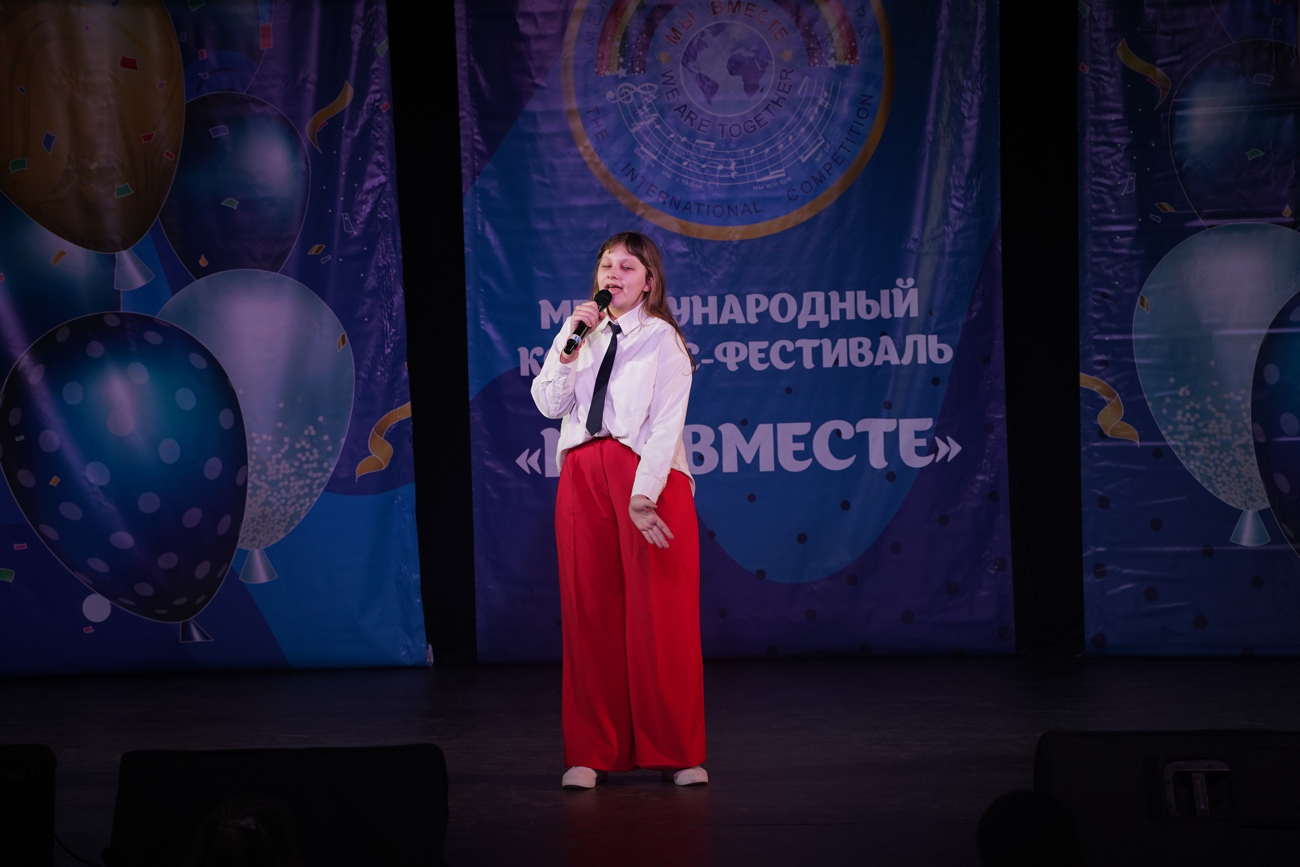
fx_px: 4514
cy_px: 434
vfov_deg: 11.0
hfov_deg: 16.4
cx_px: 650
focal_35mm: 125
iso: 1600
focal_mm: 125
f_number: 5.6
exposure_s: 1/250
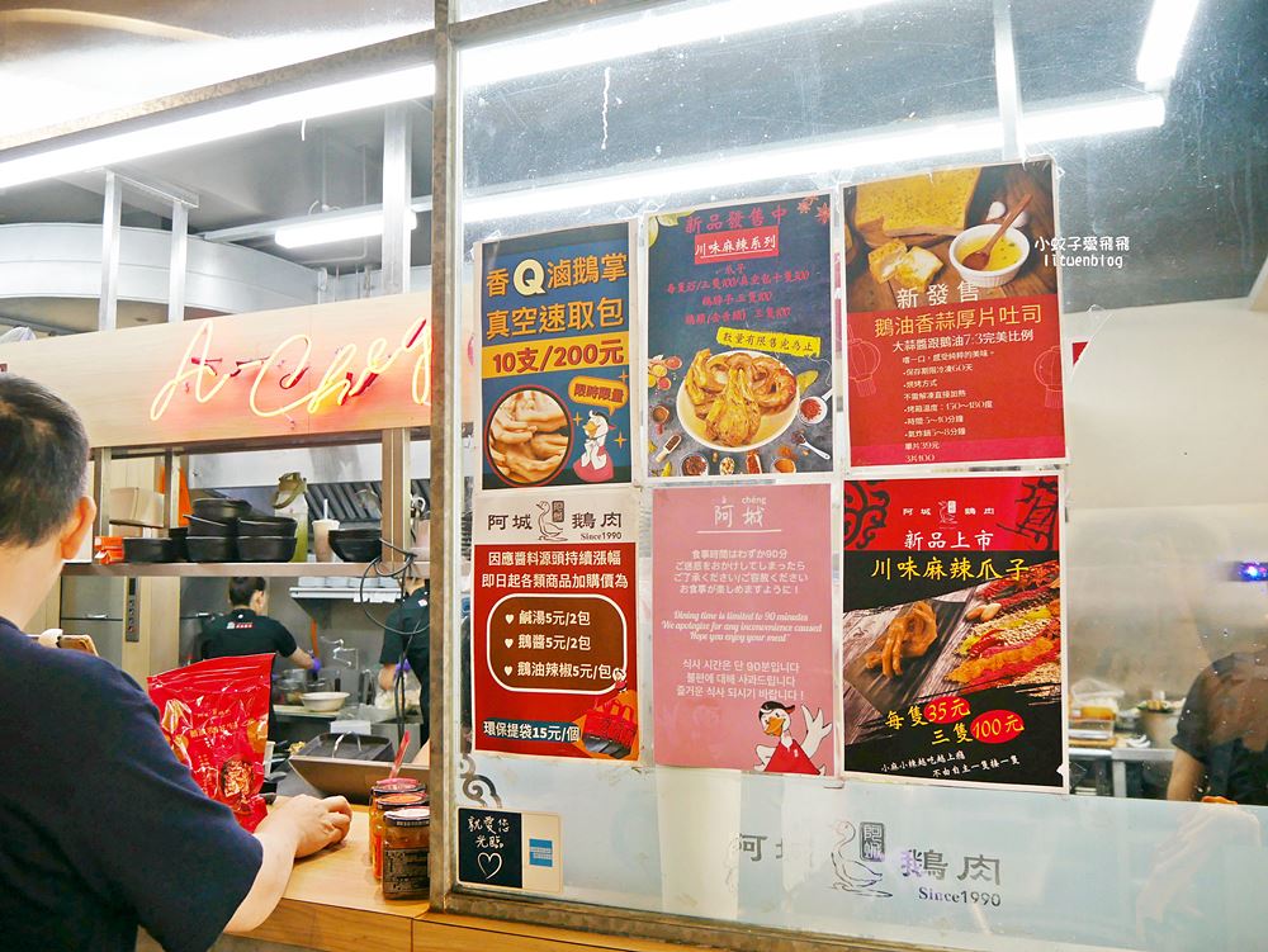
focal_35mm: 28
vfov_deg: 49.8
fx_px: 1026
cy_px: 476
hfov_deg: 63.4
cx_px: 634
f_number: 3.5
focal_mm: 14
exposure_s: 1/125
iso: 200
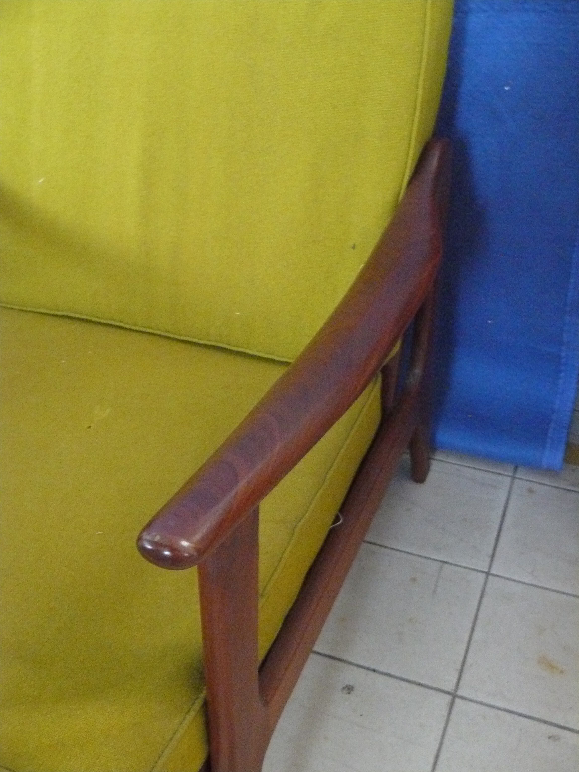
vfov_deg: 51.4
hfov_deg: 39.7
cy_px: 386
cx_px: 290
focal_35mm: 36
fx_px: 803
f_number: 2.8
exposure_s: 1/8
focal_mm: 6
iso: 800
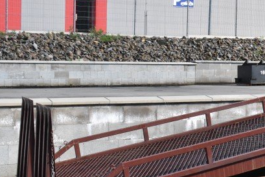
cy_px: 70
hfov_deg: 21.8
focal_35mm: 88
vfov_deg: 15.5
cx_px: 298
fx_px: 648
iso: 1250
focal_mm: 20
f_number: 5
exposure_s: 1/4000
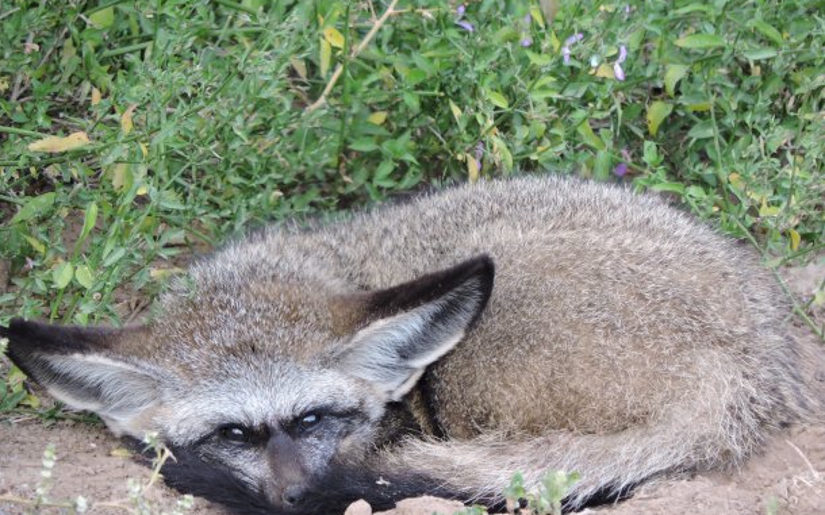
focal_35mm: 851
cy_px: 299
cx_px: 412
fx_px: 19130
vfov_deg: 1.5
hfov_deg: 2.5
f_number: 5.2
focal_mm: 142.7
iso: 400
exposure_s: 1/125
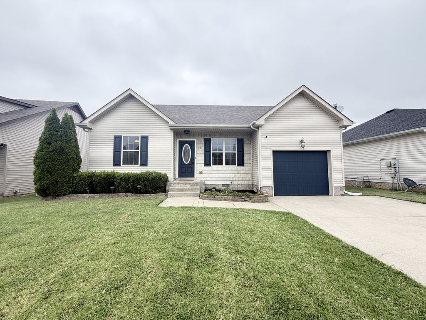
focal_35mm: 14
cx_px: 213
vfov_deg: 85.7
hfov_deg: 102.1
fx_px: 172
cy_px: 160
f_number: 2.2
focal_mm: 2.22
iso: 50
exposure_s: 1/182
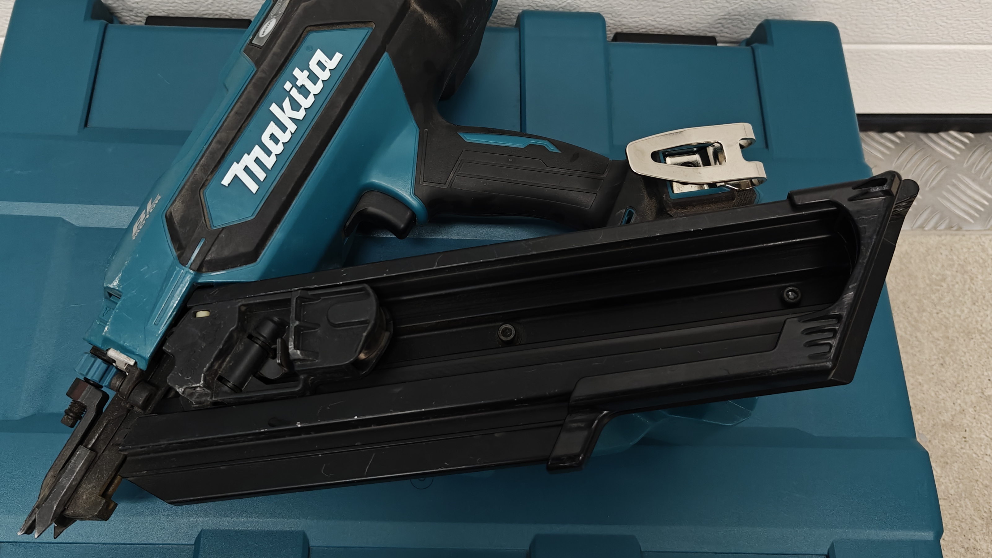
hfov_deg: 61.0
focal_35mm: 32
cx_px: 466
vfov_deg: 36.5
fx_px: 842
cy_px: 208
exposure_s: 1/100
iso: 640
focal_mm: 6.06
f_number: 1.6
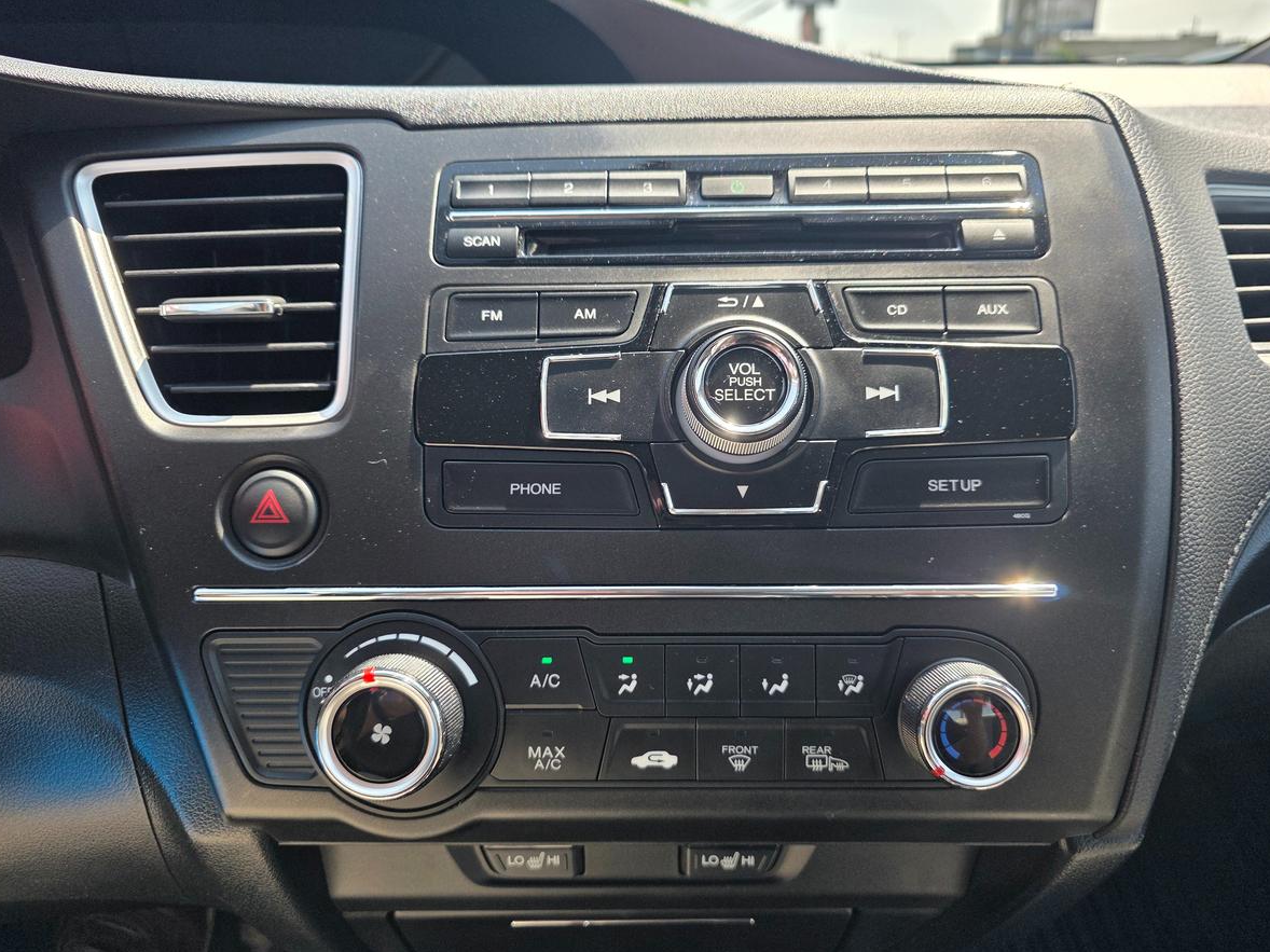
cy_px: 515
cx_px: 646
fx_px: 917
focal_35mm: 25
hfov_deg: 69.4
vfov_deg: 54.8
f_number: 1.7
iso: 50
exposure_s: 1/359
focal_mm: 6.3
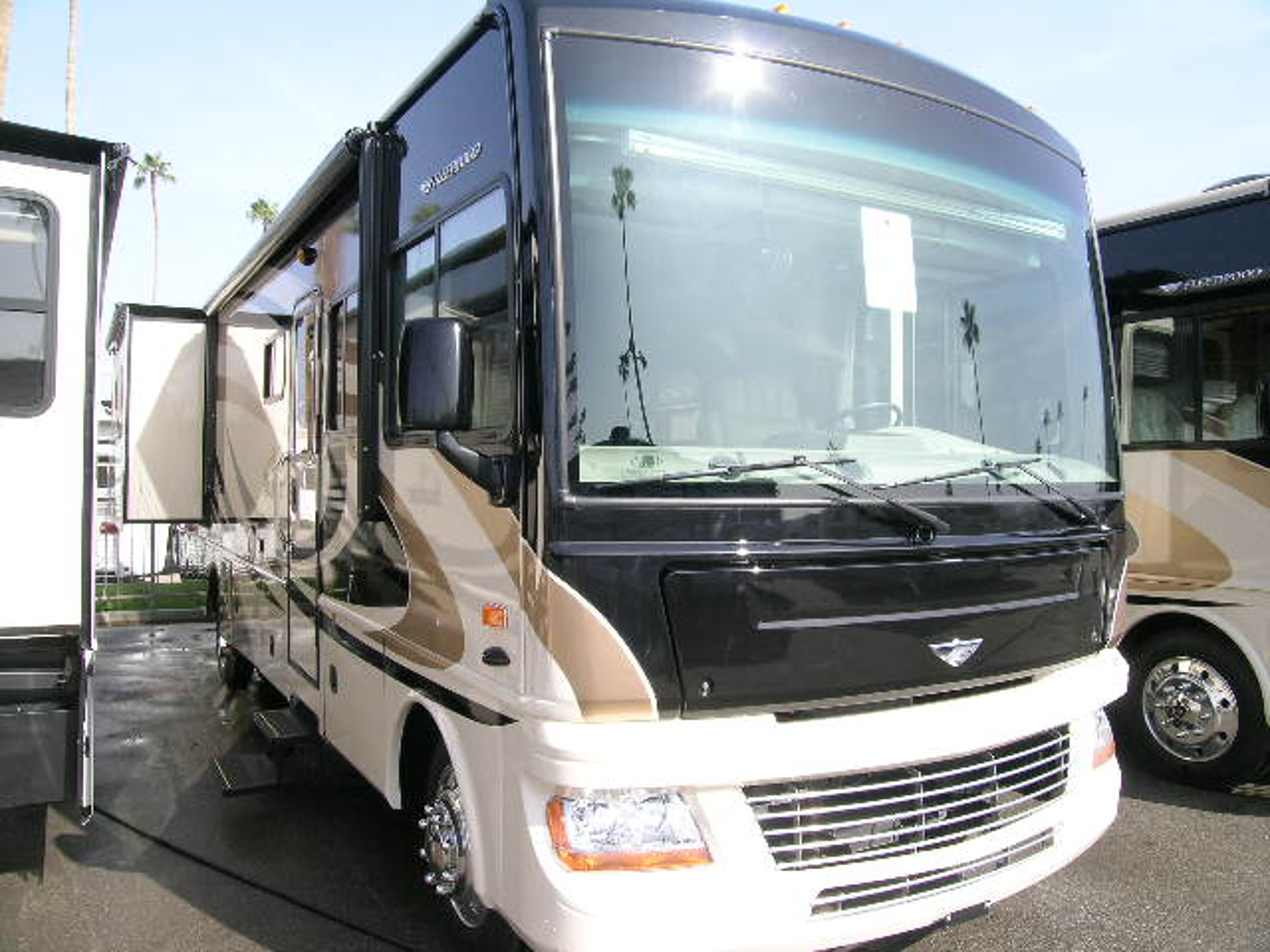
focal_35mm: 28
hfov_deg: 63.4
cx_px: 635
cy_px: 476
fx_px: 1027
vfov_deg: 49.7
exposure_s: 1/144
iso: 50
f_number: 5.6
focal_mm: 5.8
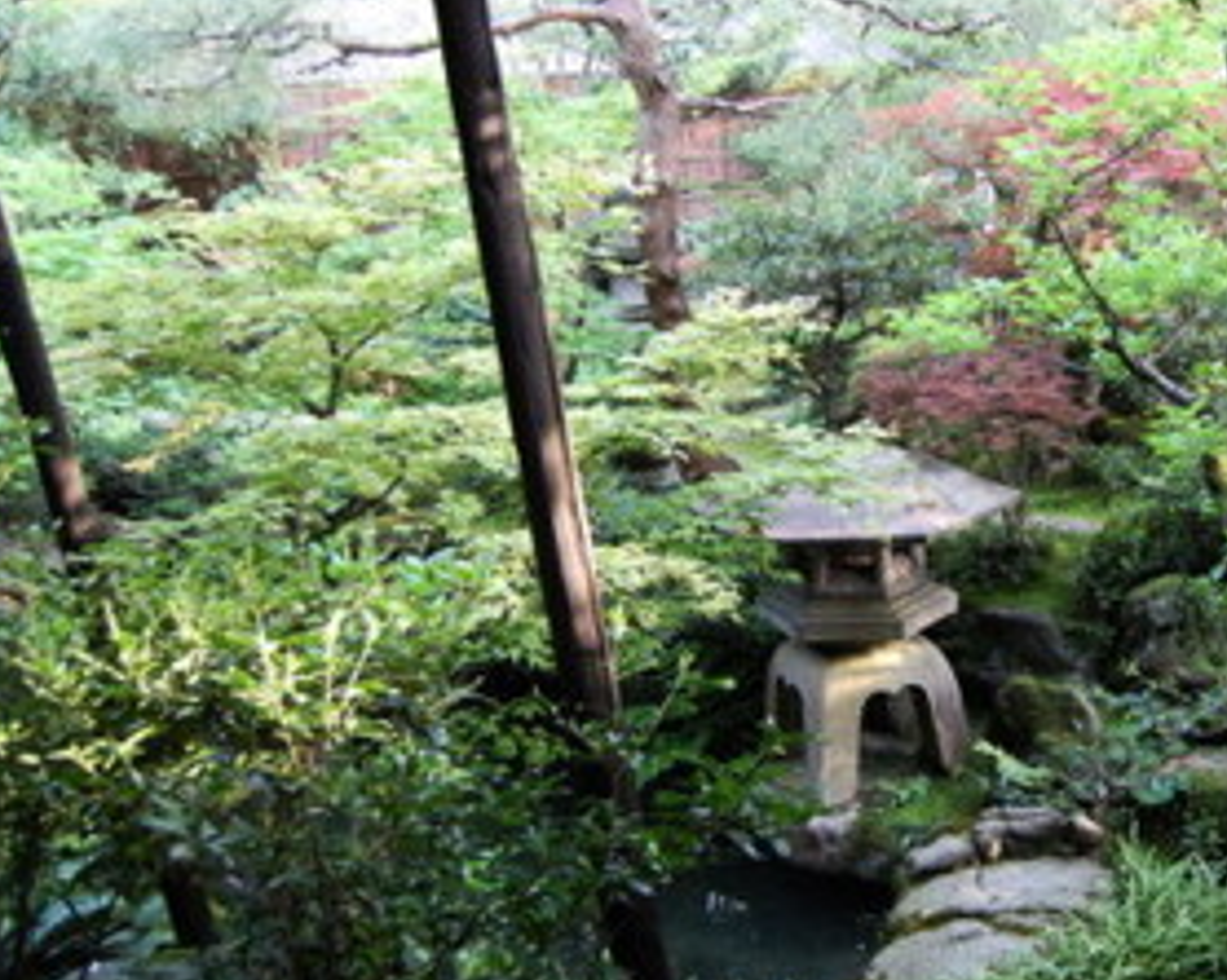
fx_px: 1488
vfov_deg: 36.4
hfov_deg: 43.3
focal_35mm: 41
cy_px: 461
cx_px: 931
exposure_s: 1/50
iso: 400
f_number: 3.5
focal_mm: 18
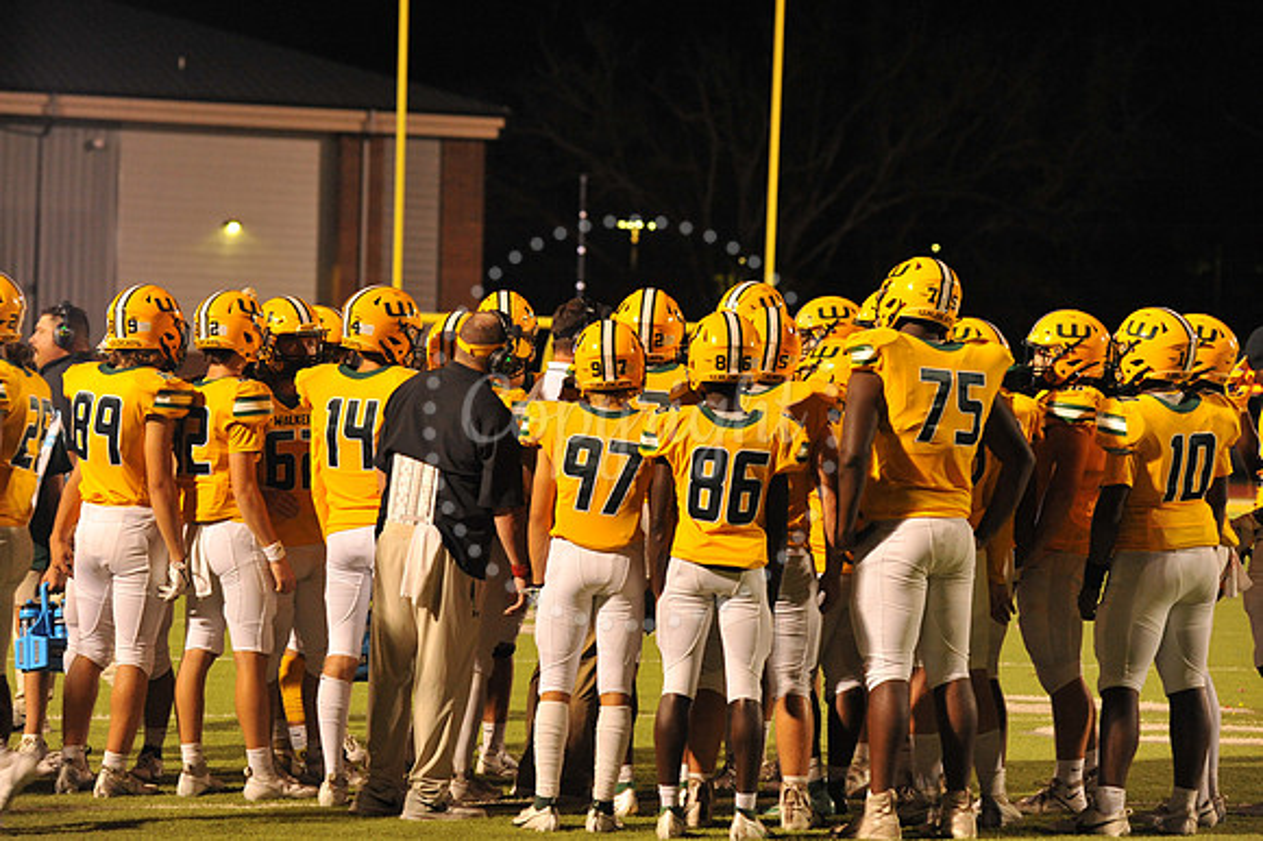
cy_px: 420
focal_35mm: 135
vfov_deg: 10.1
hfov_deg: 15.2
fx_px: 4733
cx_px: 632
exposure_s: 1/160
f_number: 5
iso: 3200
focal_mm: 135
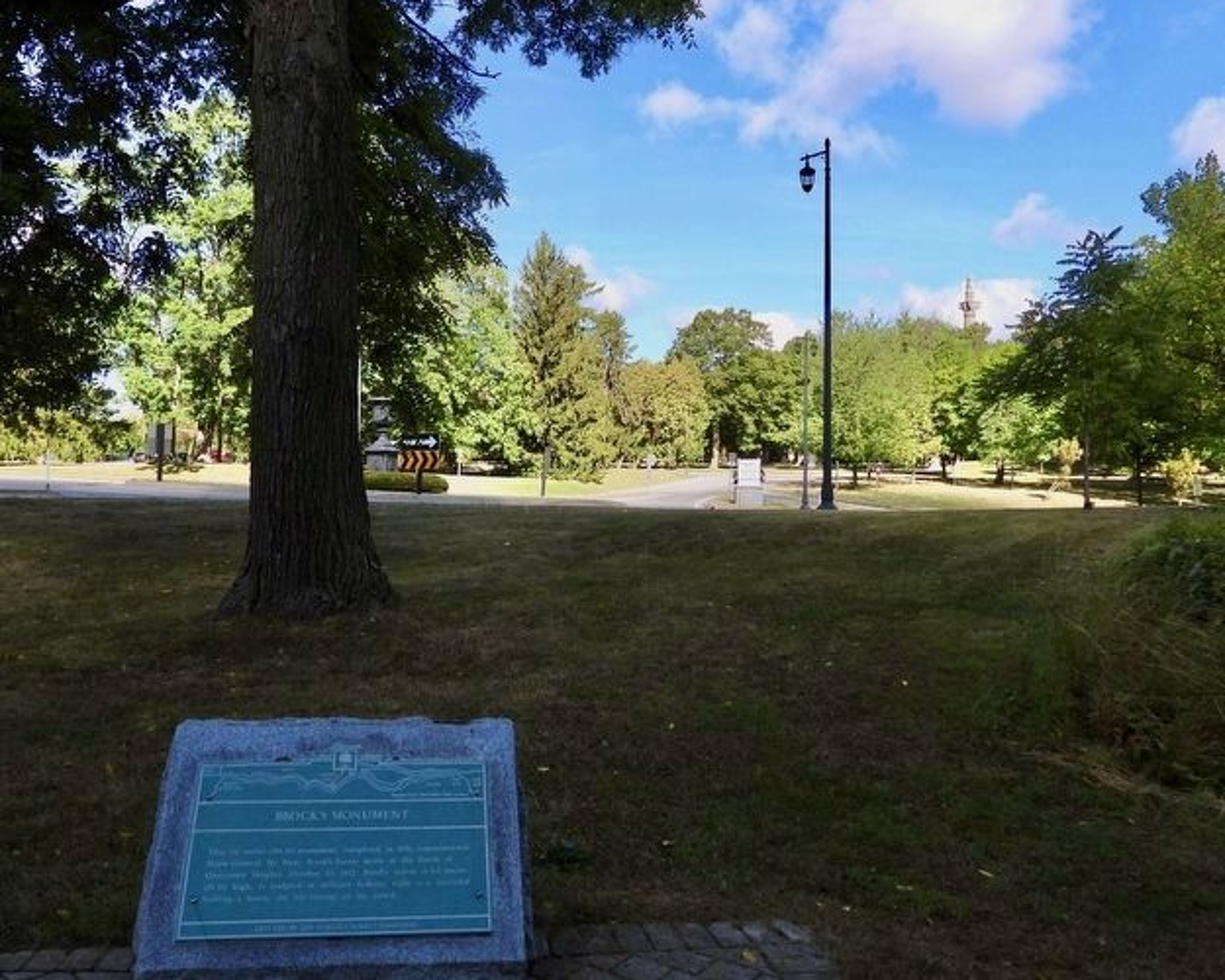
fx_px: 1088
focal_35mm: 30
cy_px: 474
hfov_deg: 58.6
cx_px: 533
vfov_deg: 48.5
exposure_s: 1/1000
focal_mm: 4.3
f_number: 2.8
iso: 100
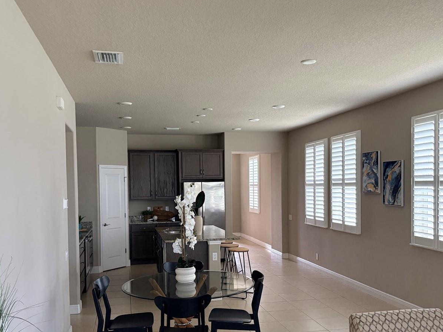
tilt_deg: +0.1
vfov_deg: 40.5
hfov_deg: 52.6
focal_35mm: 35
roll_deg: -1.3
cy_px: 200
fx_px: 448
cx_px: 225
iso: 160
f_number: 1.6
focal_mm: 5.96
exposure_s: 1/60
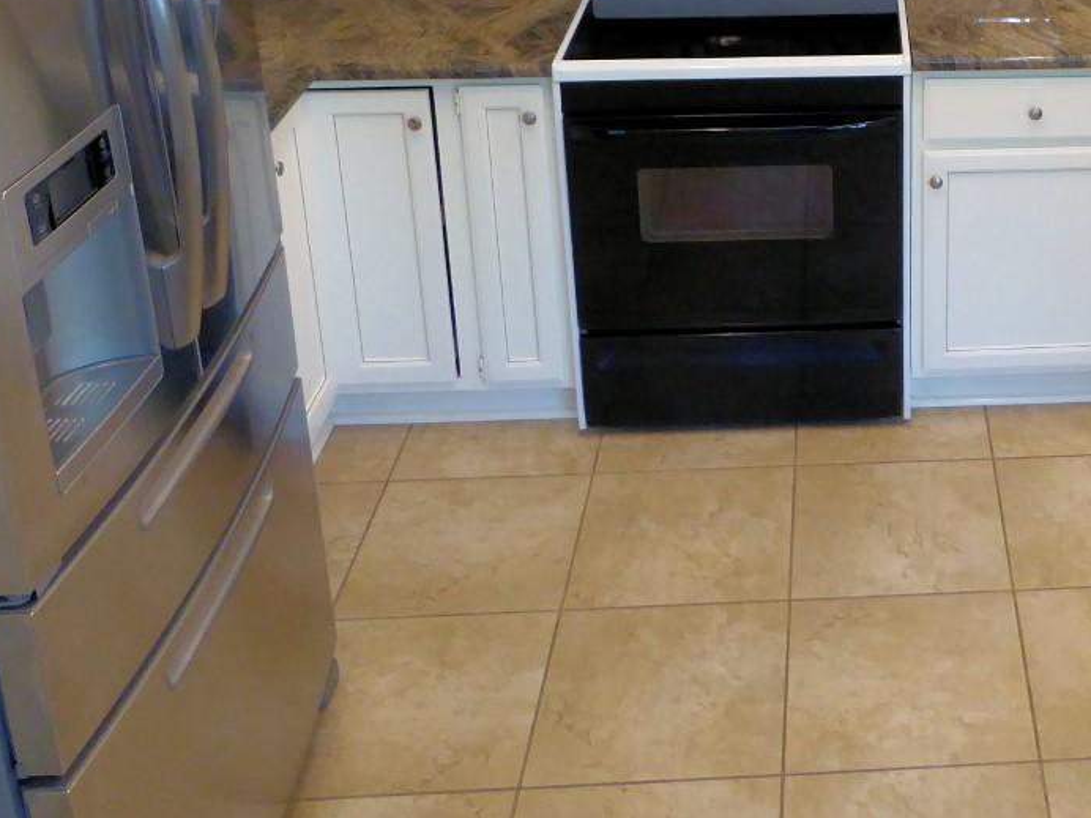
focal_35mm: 52
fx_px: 1639
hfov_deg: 34.9
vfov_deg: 26.3
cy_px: -30
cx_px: 968
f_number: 3.3
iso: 400
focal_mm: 4.3
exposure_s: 1/50
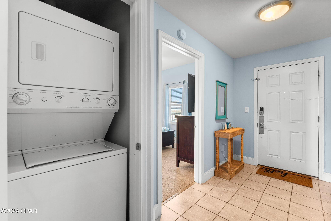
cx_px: 166
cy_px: 110
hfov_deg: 96.7
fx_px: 147
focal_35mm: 16
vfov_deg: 73.7
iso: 400
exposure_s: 1.6
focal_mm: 16
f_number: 8
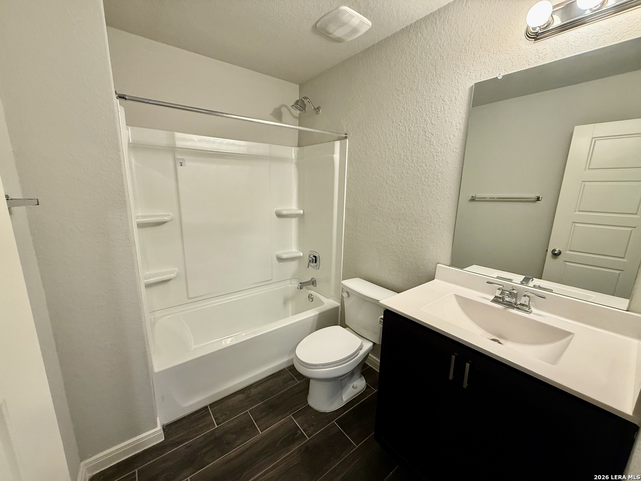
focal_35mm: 14
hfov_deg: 102.1
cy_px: 240
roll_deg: -0.6
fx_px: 259
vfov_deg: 85.7
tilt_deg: -10.7
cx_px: 320
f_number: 2.2
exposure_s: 1/60
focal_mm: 2.22
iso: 200
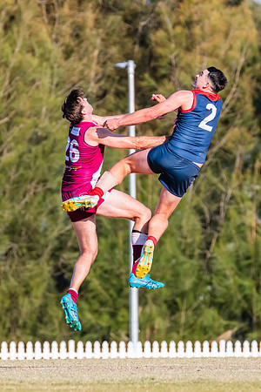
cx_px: 129
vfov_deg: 2.4
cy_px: 197
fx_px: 9438
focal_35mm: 868
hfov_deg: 1.6
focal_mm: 420
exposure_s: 1/1600
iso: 800
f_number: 8
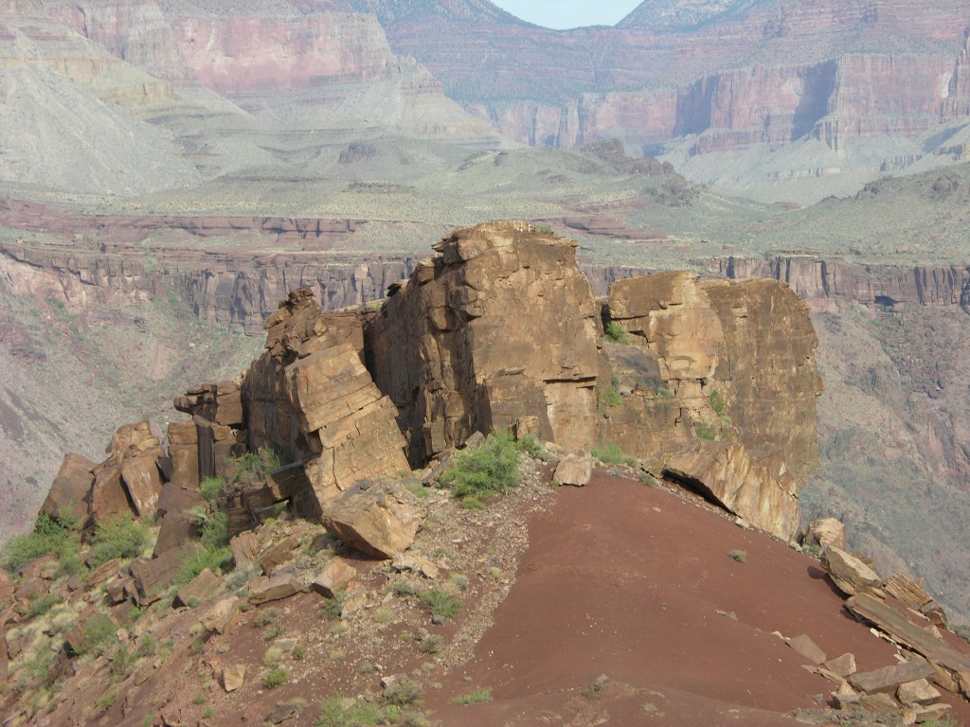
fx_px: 3082
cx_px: 485
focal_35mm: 110
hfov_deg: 17.9
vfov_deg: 13.5
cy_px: 364
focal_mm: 27.3
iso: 50
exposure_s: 1/224
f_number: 4.1
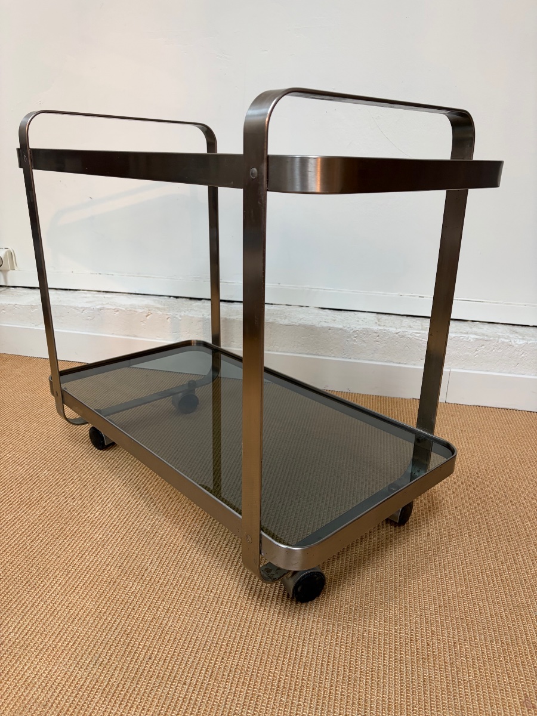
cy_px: 358
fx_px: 538
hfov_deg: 53.1
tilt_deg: -19.2
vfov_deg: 67.3
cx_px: 268
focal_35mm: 26
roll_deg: -1.0
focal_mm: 5.96
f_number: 1.6
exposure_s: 1/50
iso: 125
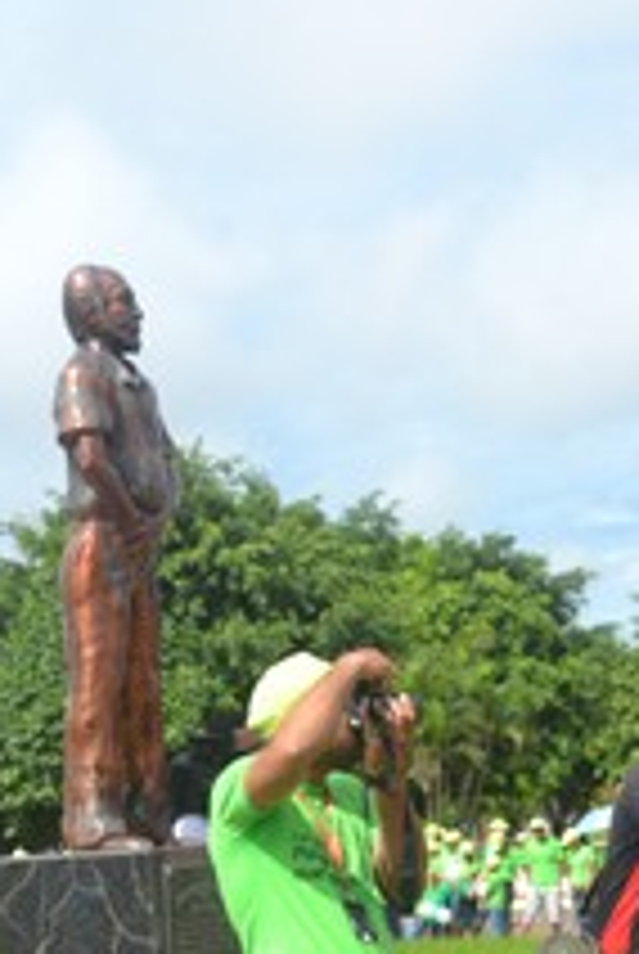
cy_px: 752
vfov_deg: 22.6
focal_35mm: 89
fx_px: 2362
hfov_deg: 15.4
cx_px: 378
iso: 100
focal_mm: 28
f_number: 8
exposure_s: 1/250
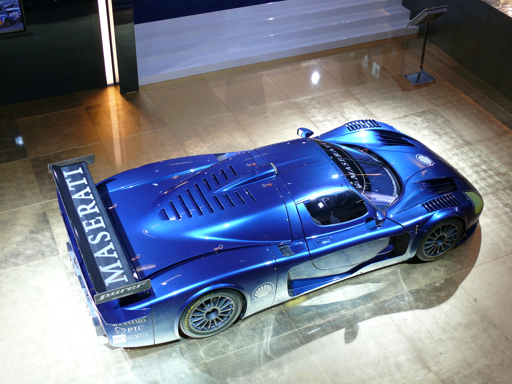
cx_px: 256
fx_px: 666
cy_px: 192
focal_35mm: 45
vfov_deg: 32.2
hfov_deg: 42.1
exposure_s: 1/50
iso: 100
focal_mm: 9.5
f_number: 3.2
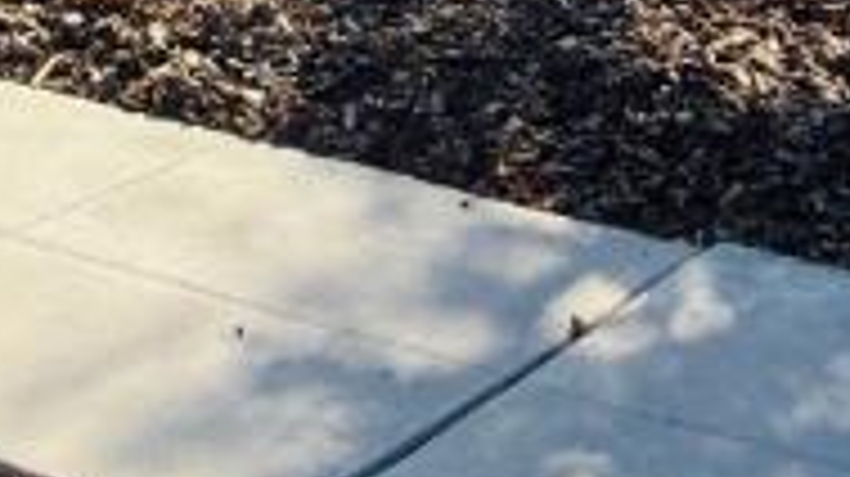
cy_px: -1136
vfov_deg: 8.0
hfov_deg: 16.9
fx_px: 2725
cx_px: -189
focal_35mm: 121
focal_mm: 2.22
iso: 16
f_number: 2.2
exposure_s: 1/720
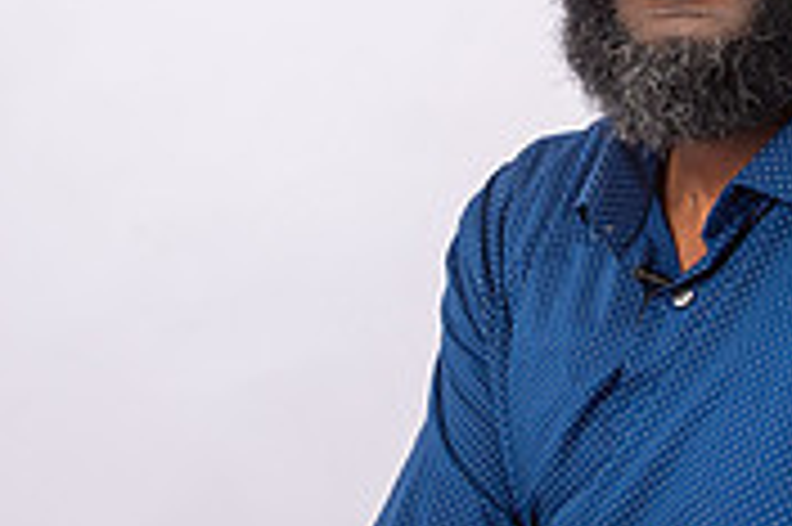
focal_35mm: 89
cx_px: 580
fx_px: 1956
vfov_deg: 15.2
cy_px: 85
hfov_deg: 22.7
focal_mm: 27
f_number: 9
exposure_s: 1/250
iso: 125
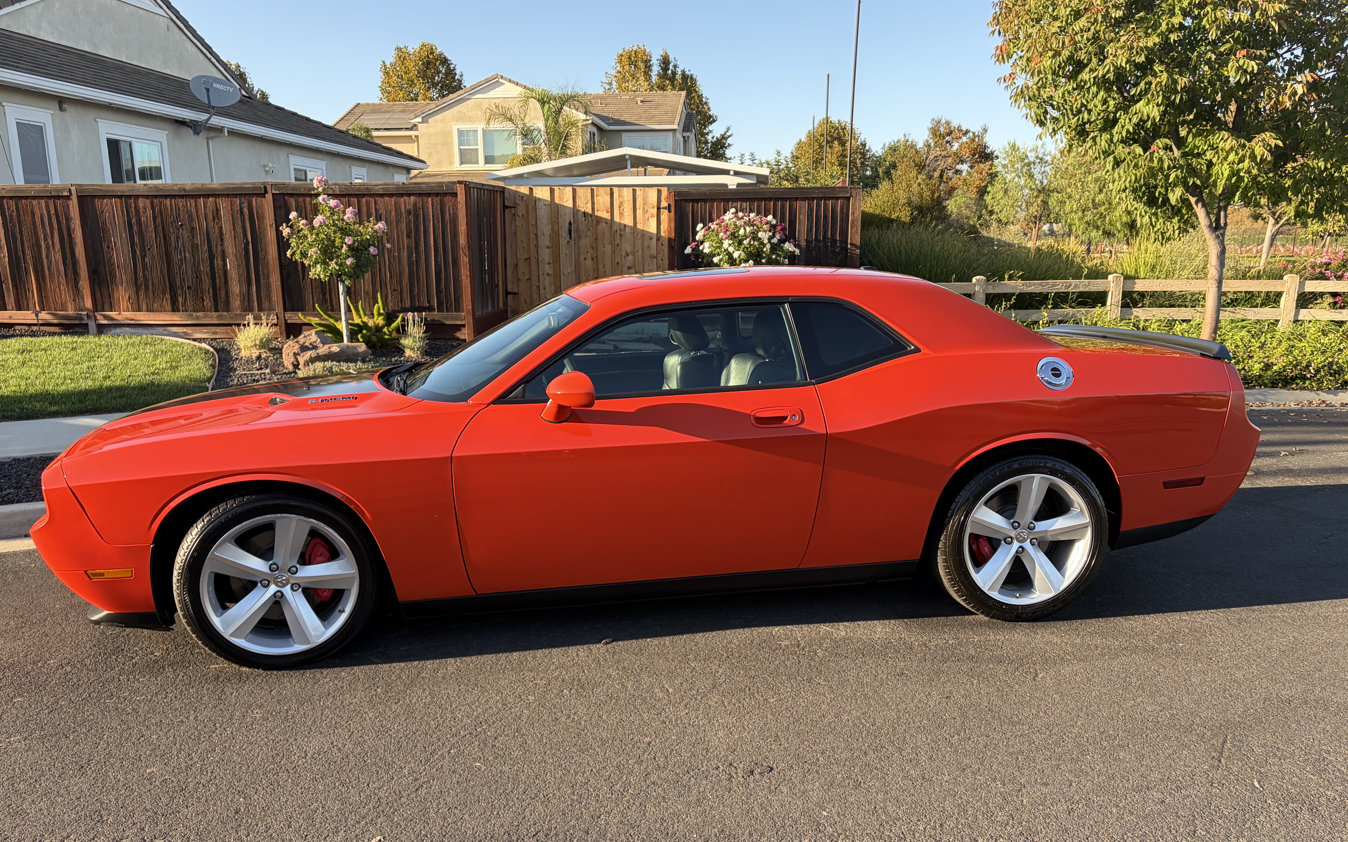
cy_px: 490
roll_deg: +0.6
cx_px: 667
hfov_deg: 66.5
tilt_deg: -13.4
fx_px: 1029
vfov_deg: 44.4
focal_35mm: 28
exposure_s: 1/687
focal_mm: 5.96
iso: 64
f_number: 1.6
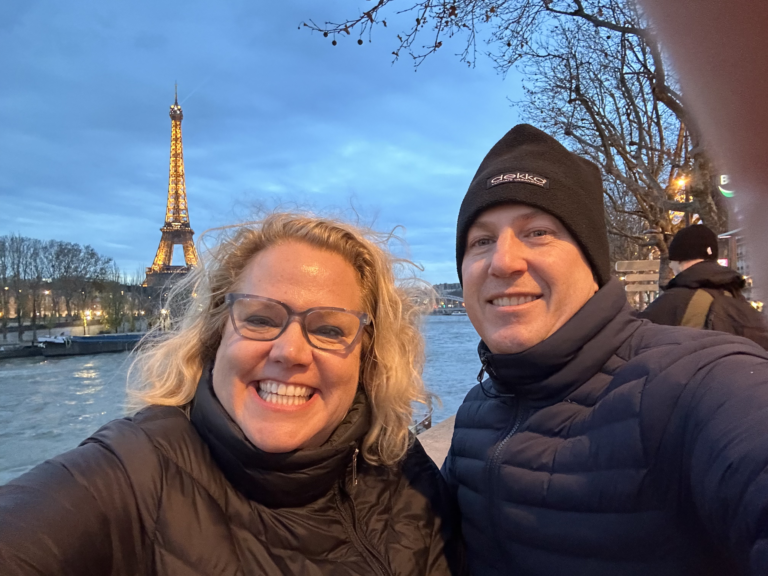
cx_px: 384
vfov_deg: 58.9
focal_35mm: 23
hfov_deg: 73.9
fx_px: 510
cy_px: 288
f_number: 1.9
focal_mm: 2.69
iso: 640
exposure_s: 1/25
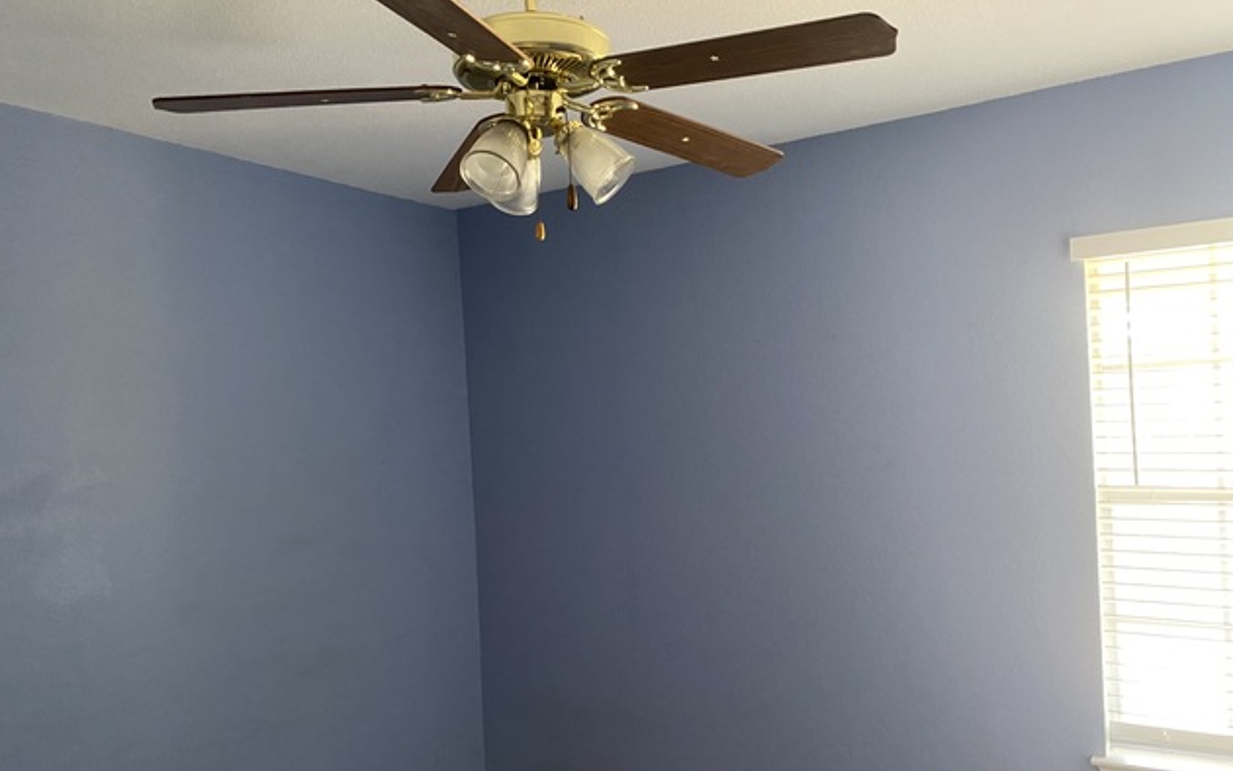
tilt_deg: -1.4
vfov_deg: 44.5
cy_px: 434
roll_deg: +2.0
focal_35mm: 28
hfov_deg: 66.5
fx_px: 941
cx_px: 622
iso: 400
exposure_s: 1/60
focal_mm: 4.25
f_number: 1.8
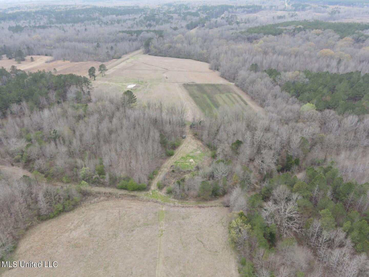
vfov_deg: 56.8
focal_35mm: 24
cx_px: 184
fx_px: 256
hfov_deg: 71.6
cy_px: 138
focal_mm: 4.5
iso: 100
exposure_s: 1/80
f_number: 2.8
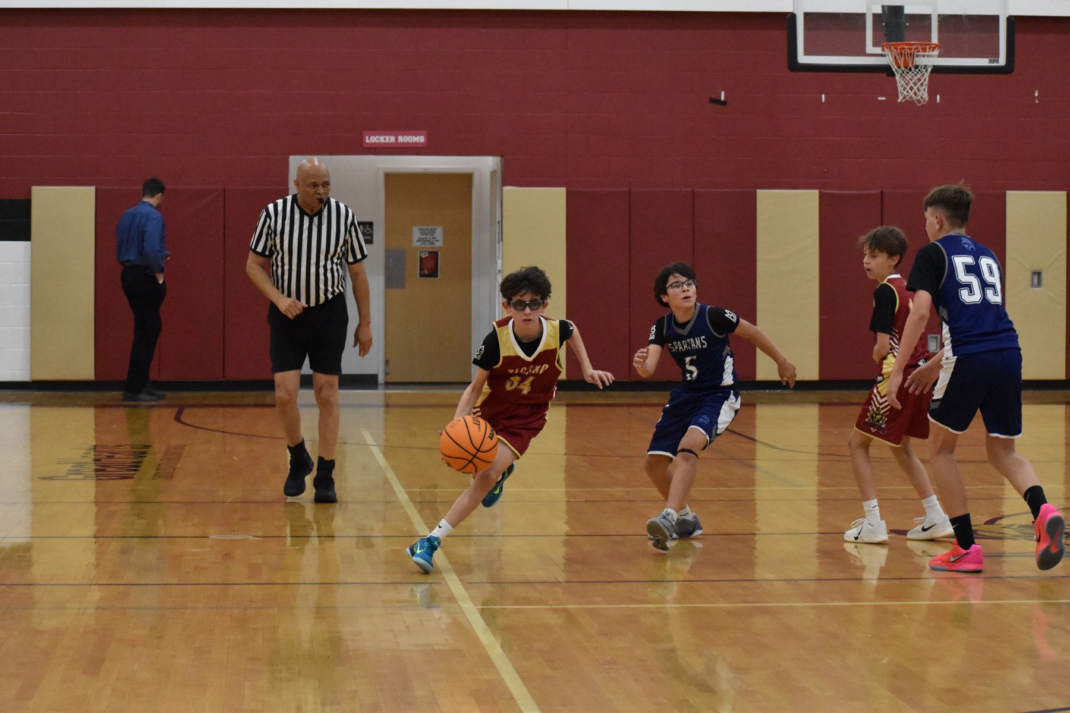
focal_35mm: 105
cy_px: 356
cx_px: 535
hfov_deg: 19.5
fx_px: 3121
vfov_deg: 13.0
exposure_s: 1/640
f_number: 6.3
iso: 6400
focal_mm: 70
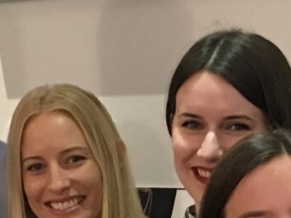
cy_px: 293
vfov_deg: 6.9
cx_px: 345
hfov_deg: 9.1
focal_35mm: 214
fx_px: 1798
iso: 200
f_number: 2.2
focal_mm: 4.15
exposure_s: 1/33
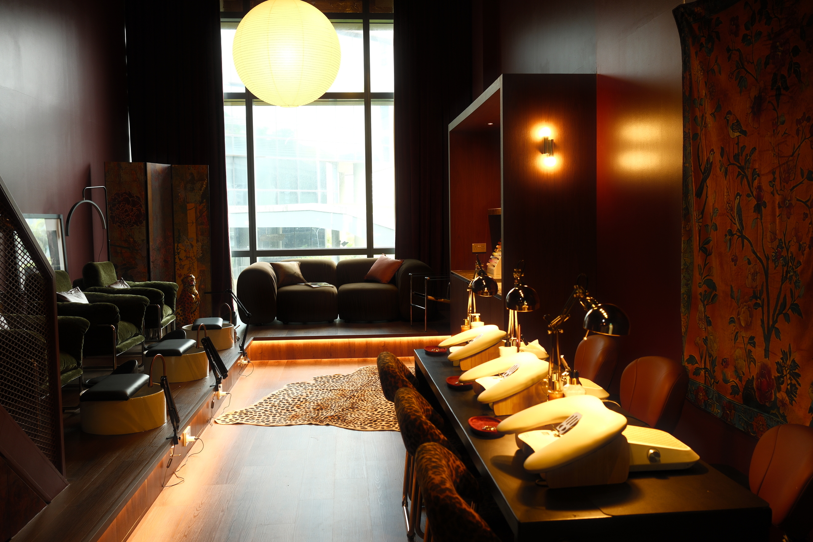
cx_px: 406
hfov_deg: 54.4
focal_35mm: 35
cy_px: 271
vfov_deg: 37.9
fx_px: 790
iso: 200
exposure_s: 1/8
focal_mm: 23
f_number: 4.5
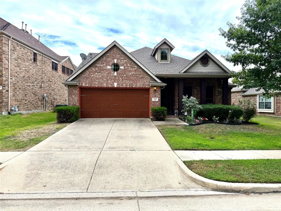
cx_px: 140
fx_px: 195
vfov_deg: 56.8
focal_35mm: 24
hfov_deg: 71.6
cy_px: 106
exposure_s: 1/1292
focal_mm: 6.76
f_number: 1.78
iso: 100
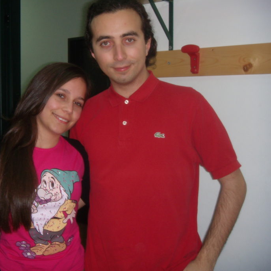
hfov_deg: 33.6
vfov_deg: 34.0
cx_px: 82
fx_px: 443
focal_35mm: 50
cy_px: 136
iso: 64
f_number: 3.5
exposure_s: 1/60.2
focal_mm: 6.4
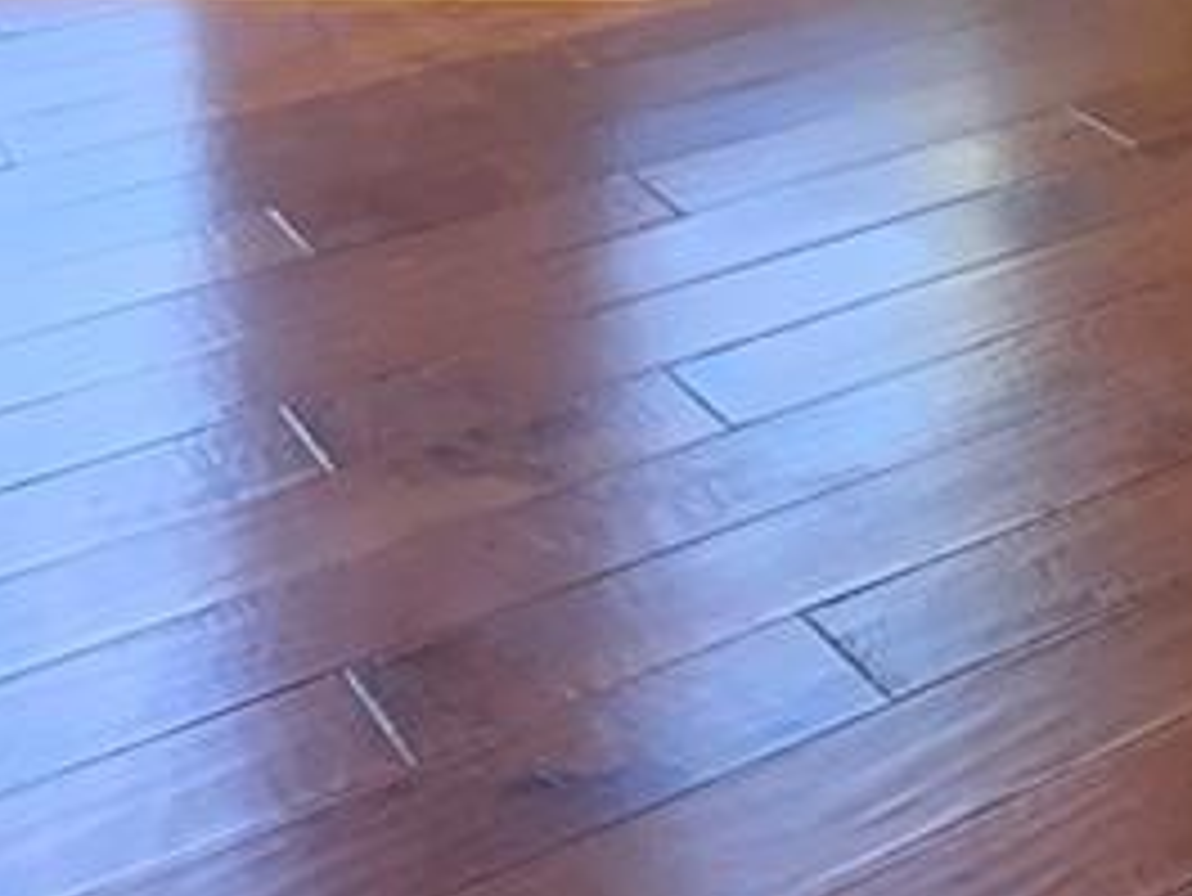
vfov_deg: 16.5
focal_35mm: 76
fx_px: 2618
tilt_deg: -5.6
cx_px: 996
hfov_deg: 25.1
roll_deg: +0.8
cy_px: -671
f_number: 2.2
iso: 40
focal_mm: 2.2
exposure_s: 1/227
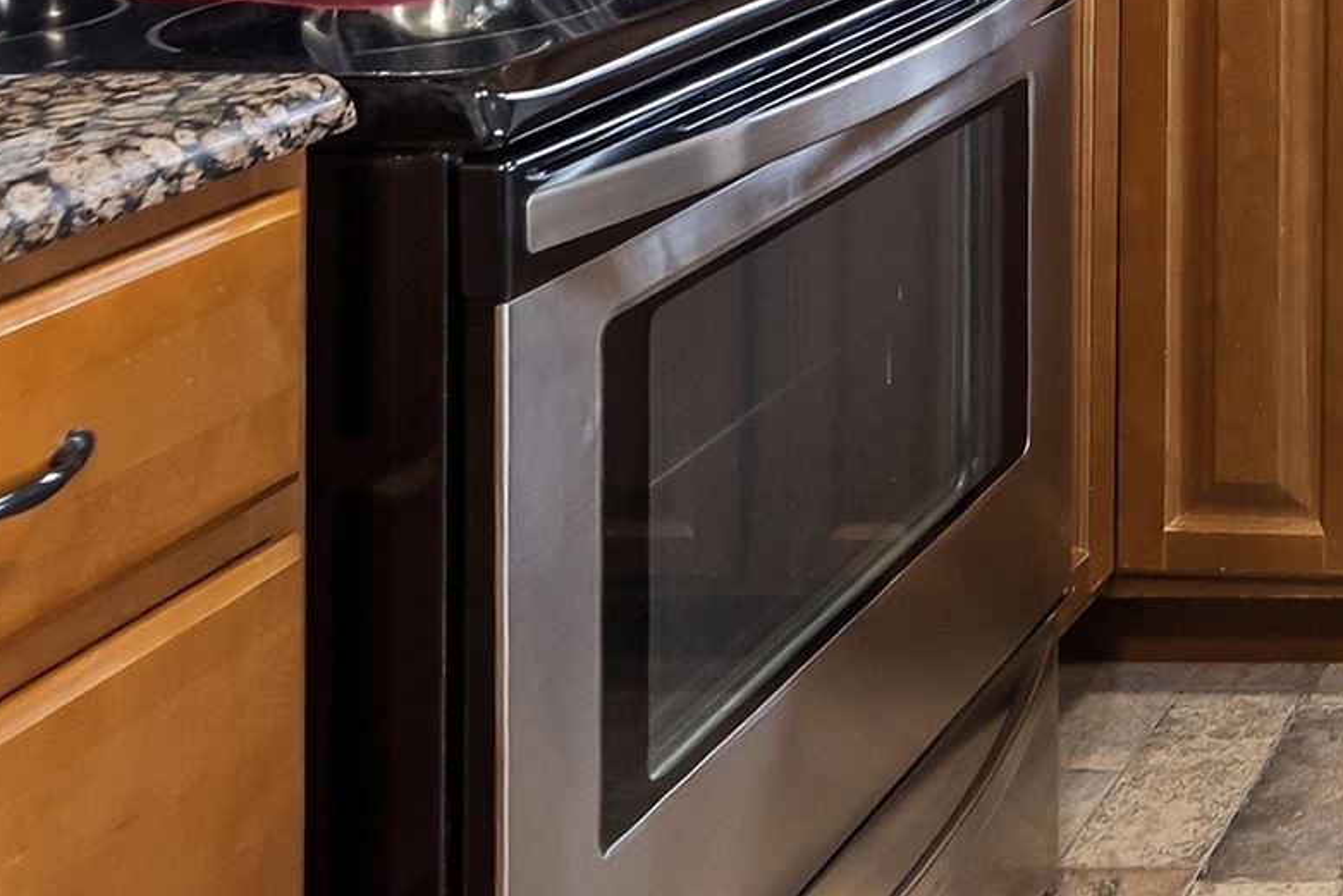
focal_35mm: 63
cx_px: 2106
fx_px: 2333
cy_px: -503
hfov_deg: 24.0
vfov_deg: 18.8
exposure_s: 1/13
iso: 640
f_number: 7.1
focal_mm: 15.9
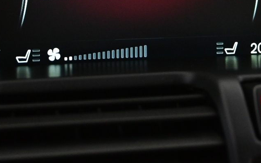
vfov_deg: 12.3
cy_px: -46
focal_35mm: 103
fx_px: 732
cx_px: 123
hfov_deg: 20.2
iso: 2500
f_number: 4.5
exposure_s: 1/40
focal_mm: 26.5
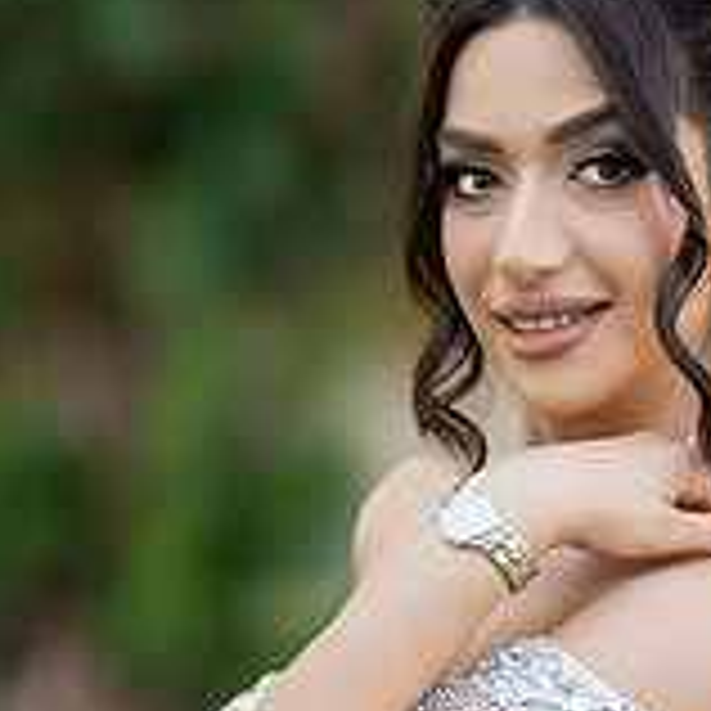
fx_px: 6414
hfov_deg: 6.3
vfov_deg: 6.3
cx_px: 590
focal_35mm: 276
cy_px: 693
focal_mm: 114
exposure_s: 1/400
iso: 250
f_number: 2.8
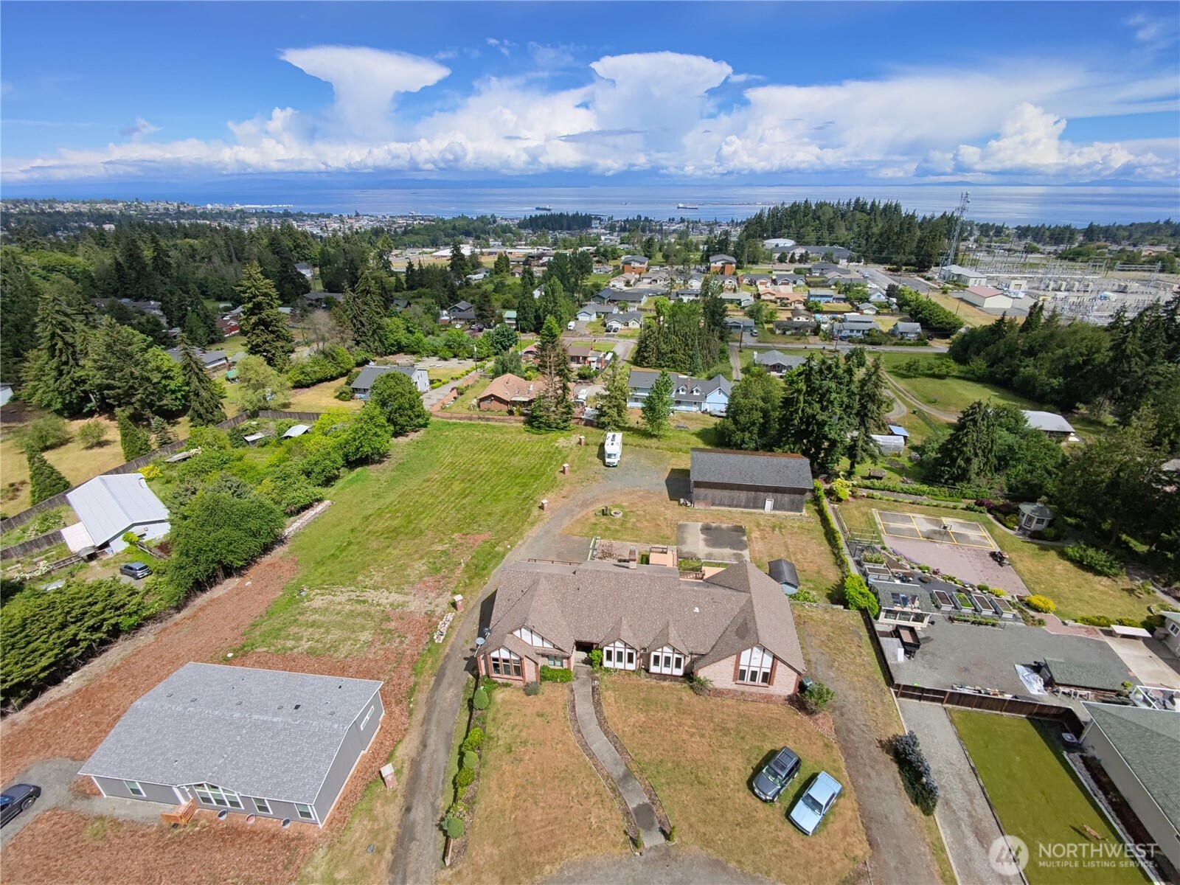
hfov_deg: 94.5
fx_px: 545
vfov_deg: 78.1
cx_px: 590
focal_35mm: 16
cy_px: 442
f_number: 2.55
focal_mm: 16
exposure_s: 1/2473
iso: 101
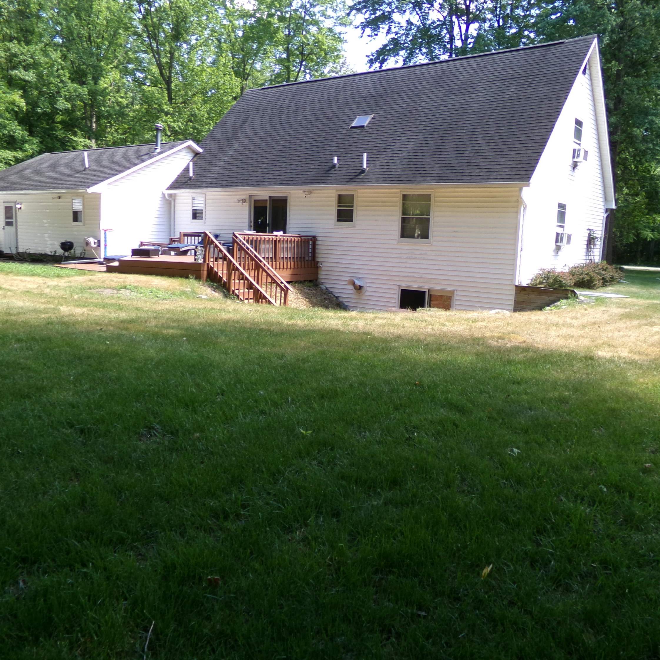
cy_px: 332
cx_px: 325
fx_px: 626
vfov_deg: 55.6
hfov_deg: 55.6
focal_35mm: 29
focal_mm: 4.3
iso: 100
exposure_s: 1/90
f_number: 3.7
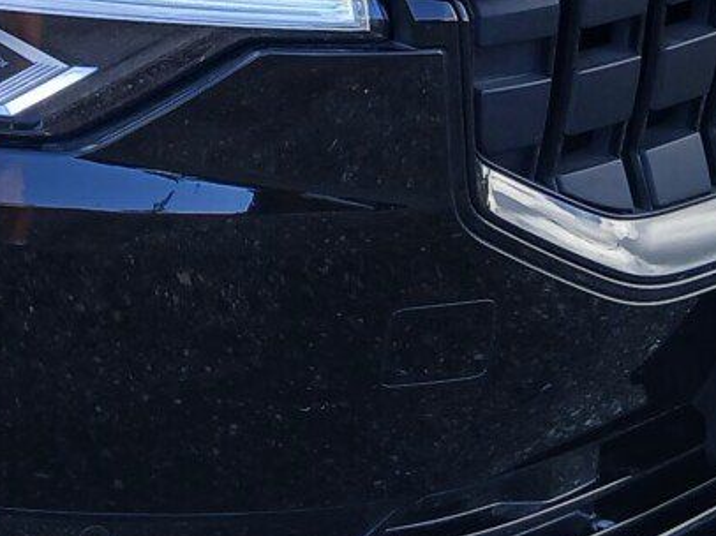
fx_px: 2584
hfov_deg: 15.0
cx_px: -247
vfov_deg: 11.5
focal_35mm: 125
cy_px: -207
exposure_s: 1/135
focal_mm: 3.98
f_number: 1.8
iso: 20
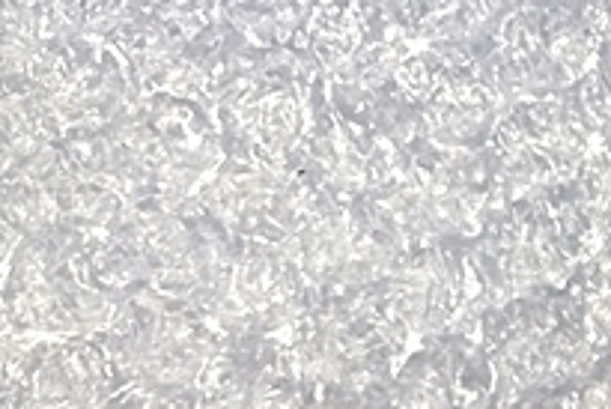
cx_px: 688
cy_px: 669
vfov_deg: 13.5
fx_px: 1596
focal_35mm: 94
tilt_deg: -77.8
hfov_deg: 20.5
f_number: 2.2
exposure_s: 1/30
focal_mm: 4.15
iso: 64
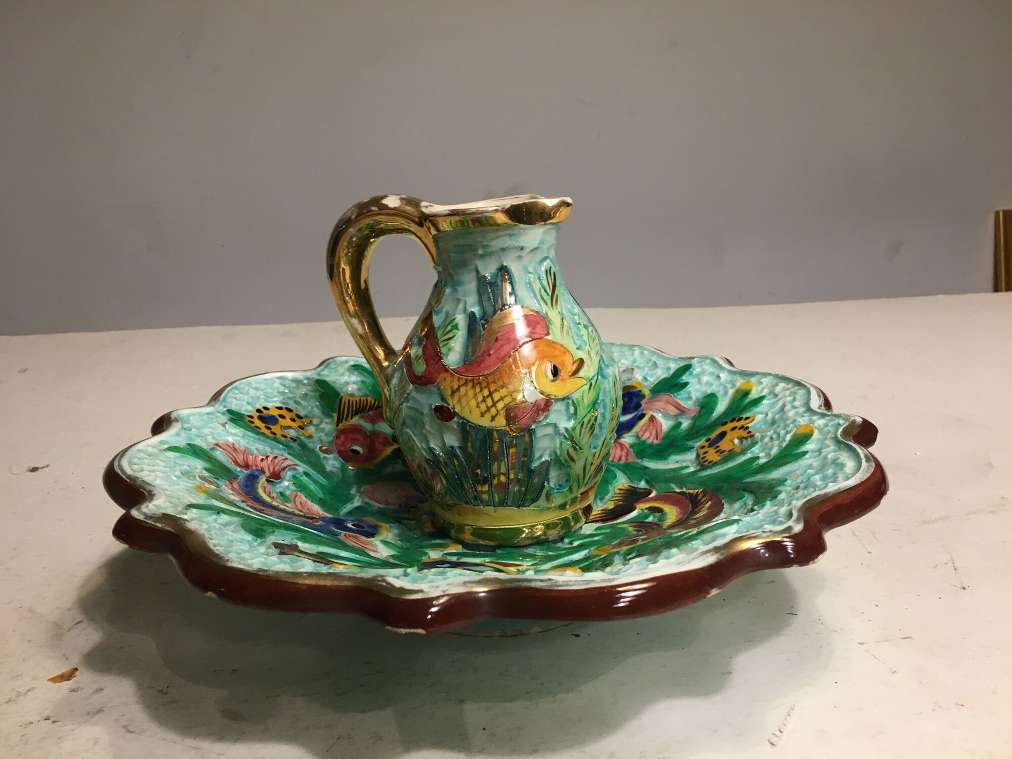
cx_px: 506
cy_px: 380
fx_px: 848
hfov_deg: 61.7
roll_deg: +2.2
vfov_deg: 48.2
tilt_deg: -11.9
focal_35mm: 29
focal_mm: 4.15
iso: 100
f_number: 2.2
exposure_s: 1/33
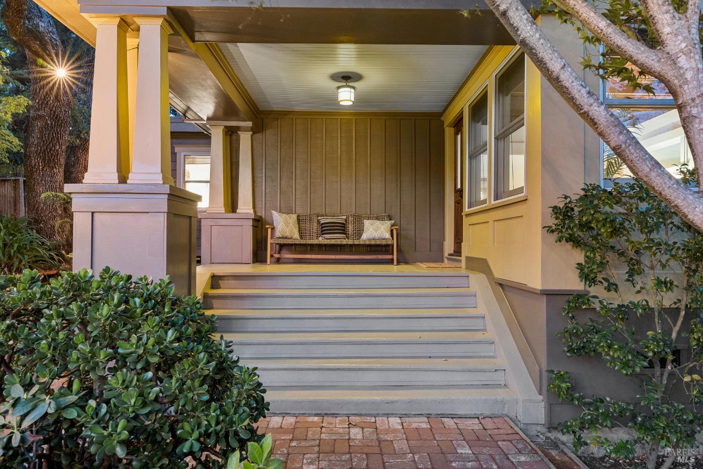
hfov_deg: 76.1
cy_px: 234
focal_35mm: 23
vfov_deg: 55.1
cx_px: 352
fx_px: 449
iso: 640
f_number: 11
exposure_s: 8
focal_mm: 23
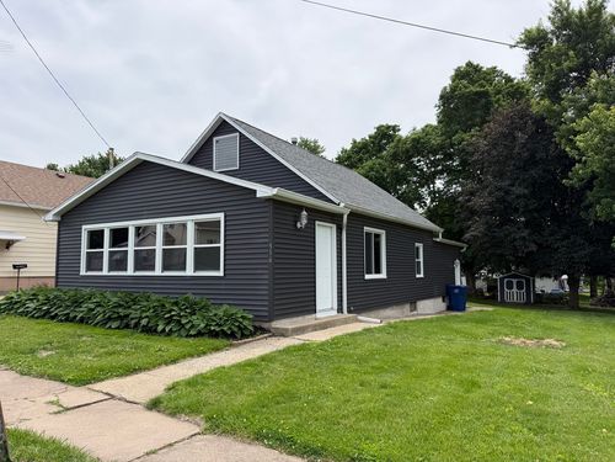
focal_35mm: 24
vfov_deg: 56.8
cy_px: 231
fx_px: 426
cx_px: 308
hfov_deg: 71.6
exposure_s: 1/4405
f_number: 1.78
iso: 80
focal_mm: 6.76
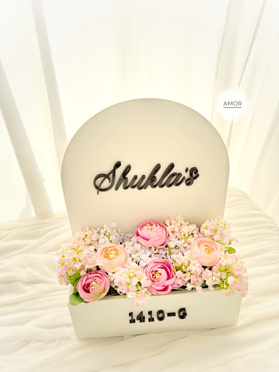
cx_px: 140
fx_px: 279
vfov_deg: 67.3
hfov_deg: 53.1
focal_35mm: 26
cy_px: 186
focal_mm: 5.96
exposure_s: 1/256
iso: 64
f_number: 1.6
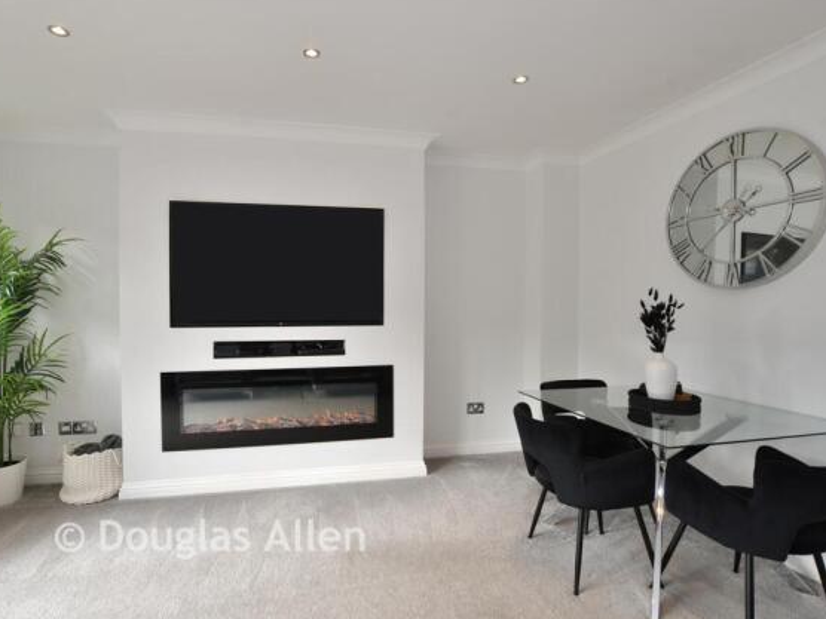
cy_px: 314
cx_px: 371
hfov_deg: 90.7
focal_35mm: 17
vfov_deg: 74.7
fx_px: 406
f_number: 8
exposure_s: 1/8
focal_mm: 10
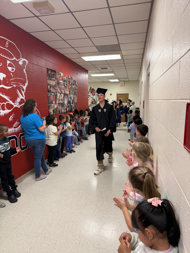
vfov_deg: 71.6
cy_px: 126
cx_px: 95
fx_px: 176
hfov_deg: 56.8
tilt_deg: -10.3
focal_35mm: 24
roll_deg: +0.1
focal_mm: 6.76
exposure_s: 1/60
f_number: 1.78
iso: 125
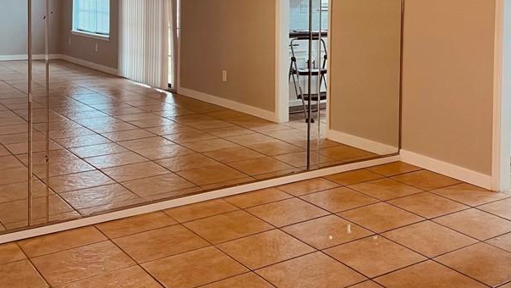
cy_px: 21
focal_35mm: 48
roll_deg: -1.4
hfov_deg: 42.3
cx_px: 343
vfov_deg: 24.1
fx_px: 650
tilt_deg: -1.5
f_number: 1.6
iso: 80
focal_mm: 4.2
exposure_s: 1/60
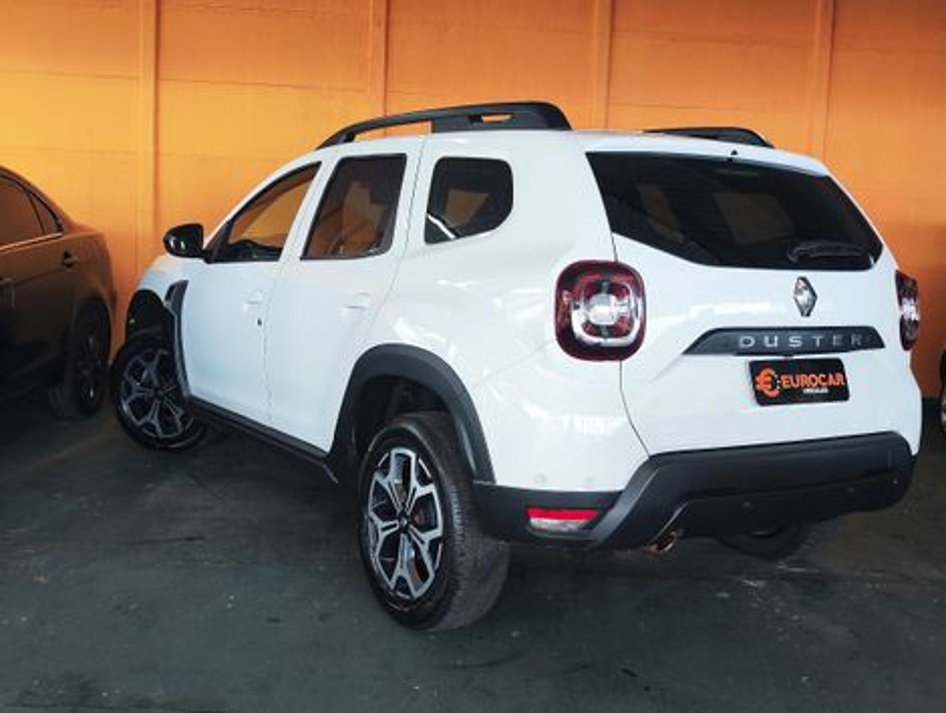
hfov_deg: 73.8
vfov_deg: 59.0
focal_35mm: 23
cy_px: 356
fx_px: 630
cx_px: 473
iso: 209
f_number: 1.69
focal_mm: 7.01
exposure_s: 1/120
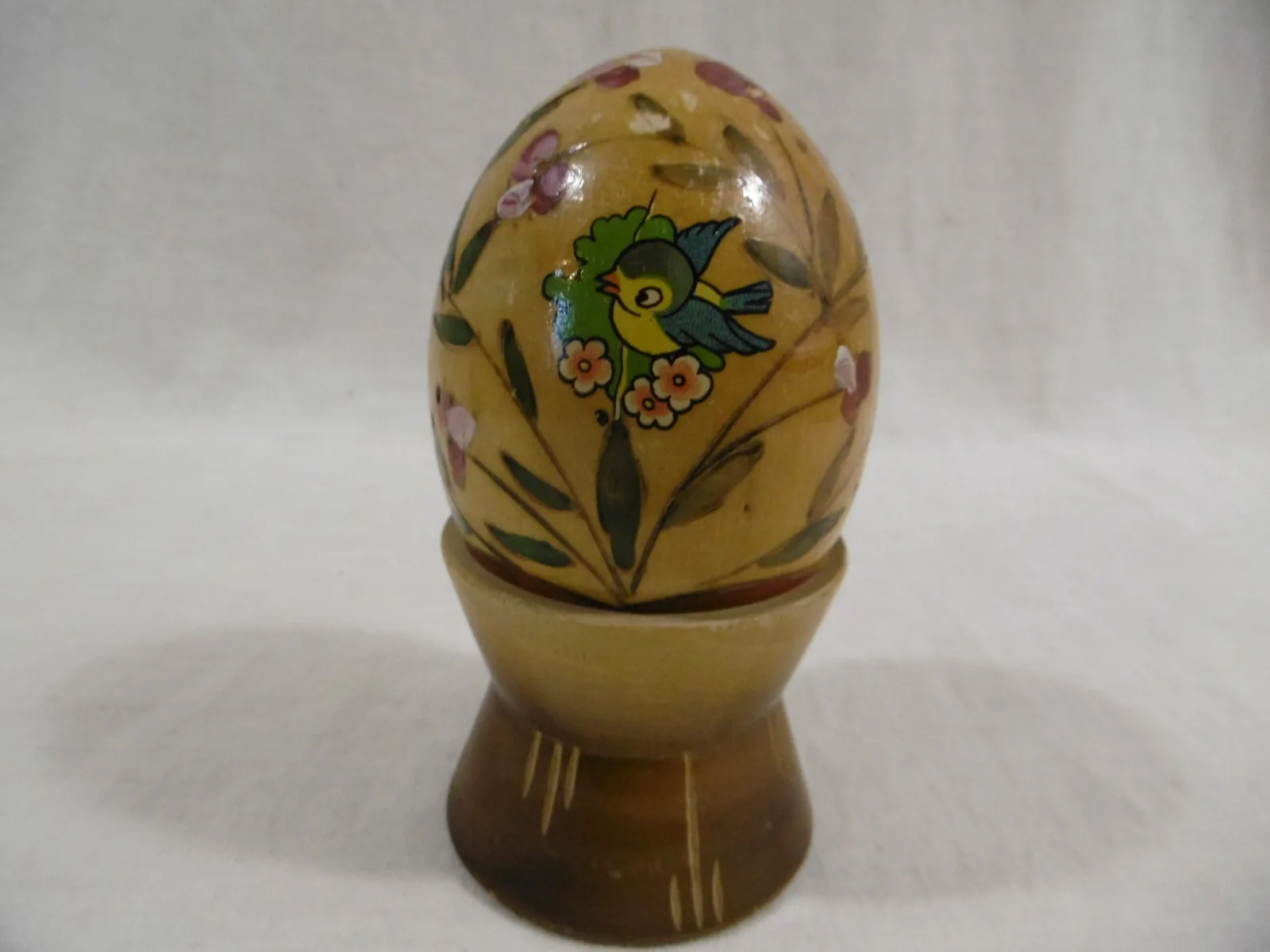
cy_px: 476
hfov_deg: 71.6
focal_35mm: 24
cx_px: 635
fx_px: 881
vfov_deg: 56.8
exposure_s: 1/60
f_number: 3.1
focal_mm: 4.3
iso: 400
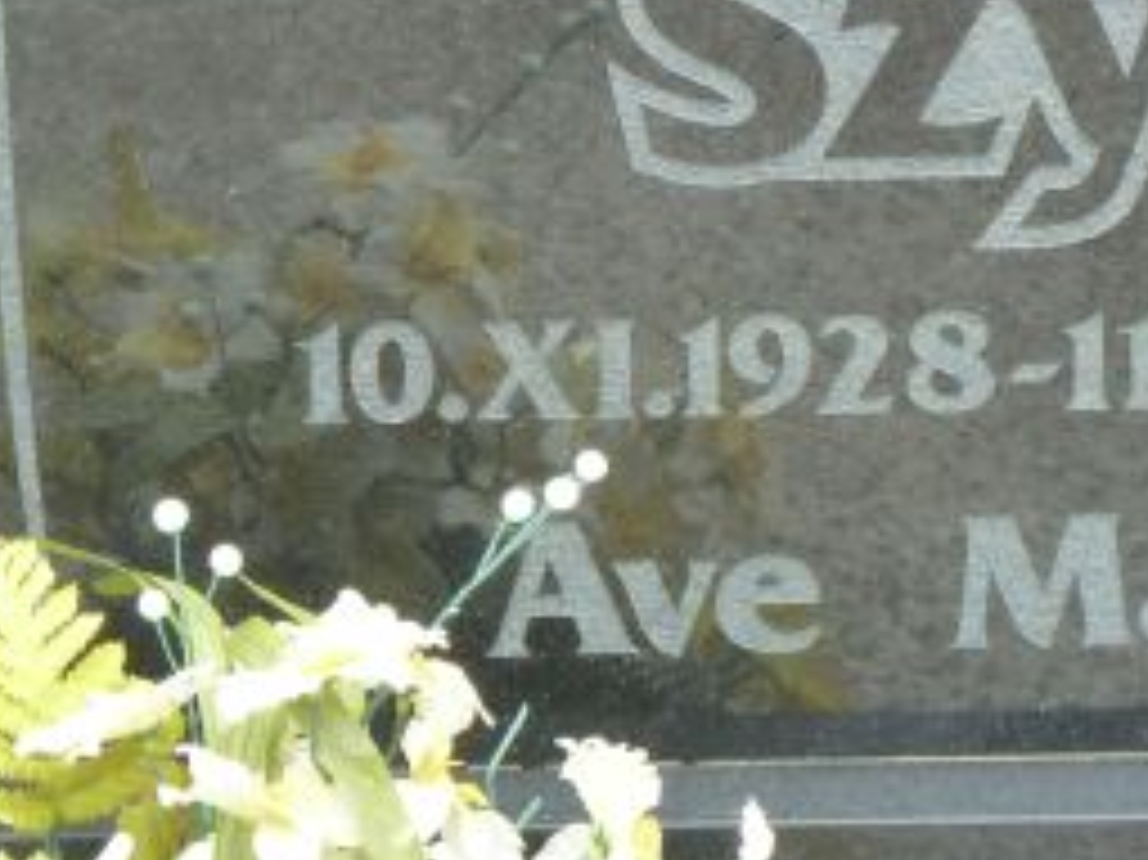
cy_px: 81
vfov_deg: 5.7
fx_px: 8652
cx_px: 734
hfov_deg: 7.6
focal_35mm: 261
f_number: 4.3
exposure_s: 1/60
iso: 125
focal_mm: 17
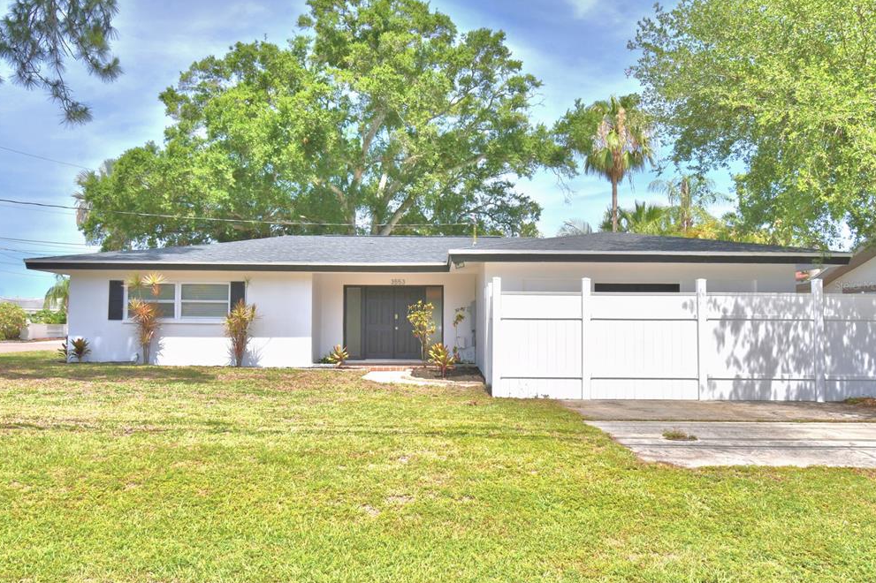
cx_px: 432
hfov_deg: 60.3
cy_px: 285
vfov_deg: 42.3
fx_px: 754
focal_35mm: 31
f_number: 11
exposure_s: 1/250
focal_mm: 20
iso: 100
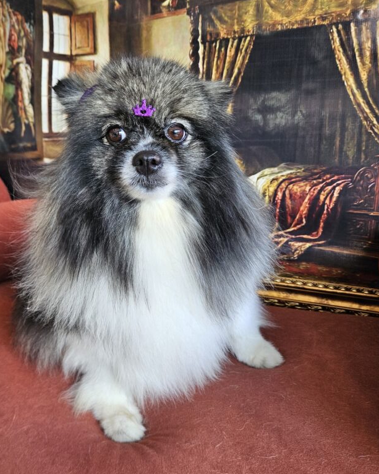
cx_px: 166
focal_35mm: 30
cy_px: 236
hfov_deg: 48.4
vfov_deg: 58.8
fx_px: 421
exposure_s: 1/120
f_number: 1.8
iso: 50
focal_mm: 5.4
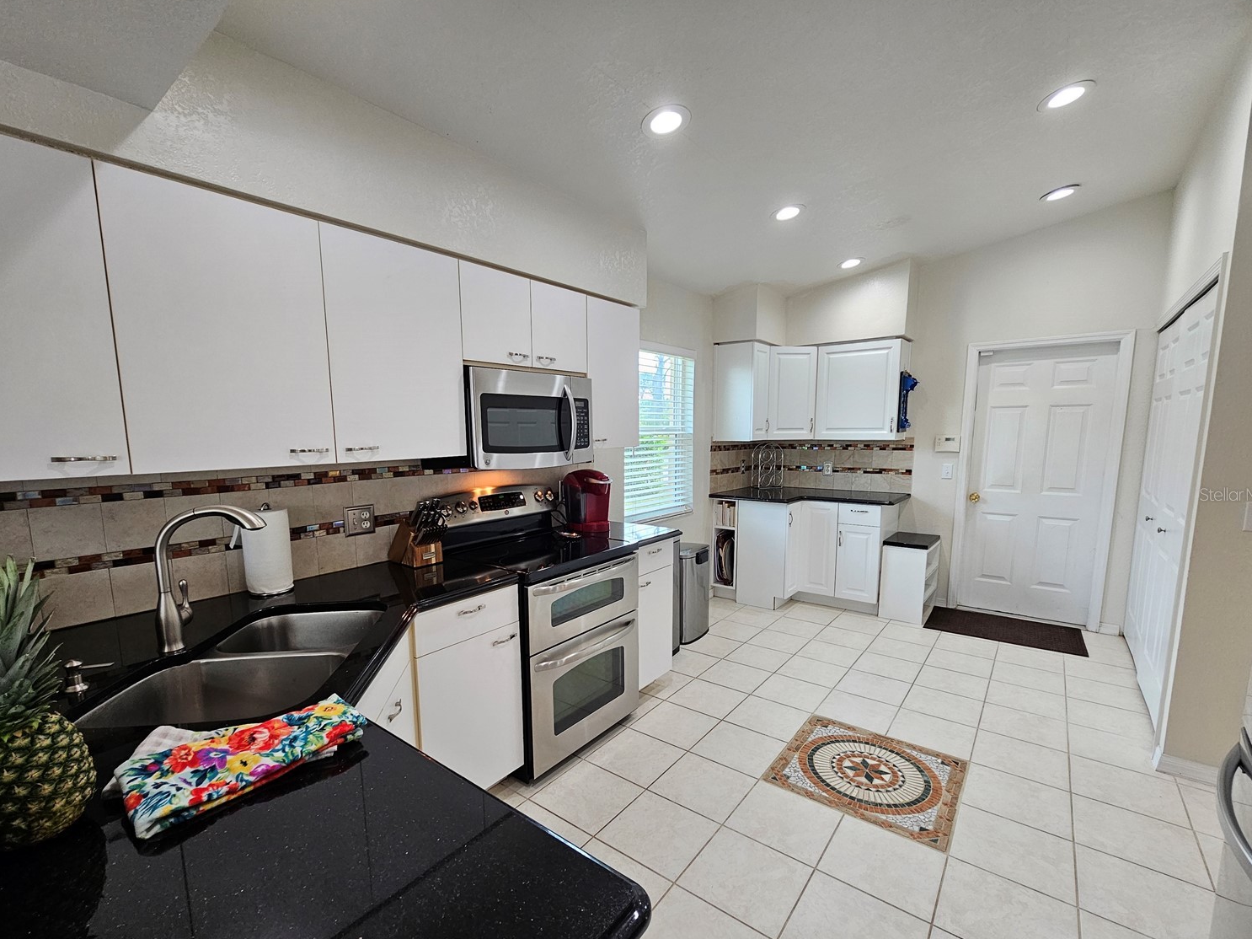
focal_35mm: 14
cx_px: 605
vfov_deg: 85.6
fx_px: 506
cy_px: 494
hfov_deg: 102.0
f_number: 2.2
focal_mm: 2.2
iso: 80
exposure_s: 1/60
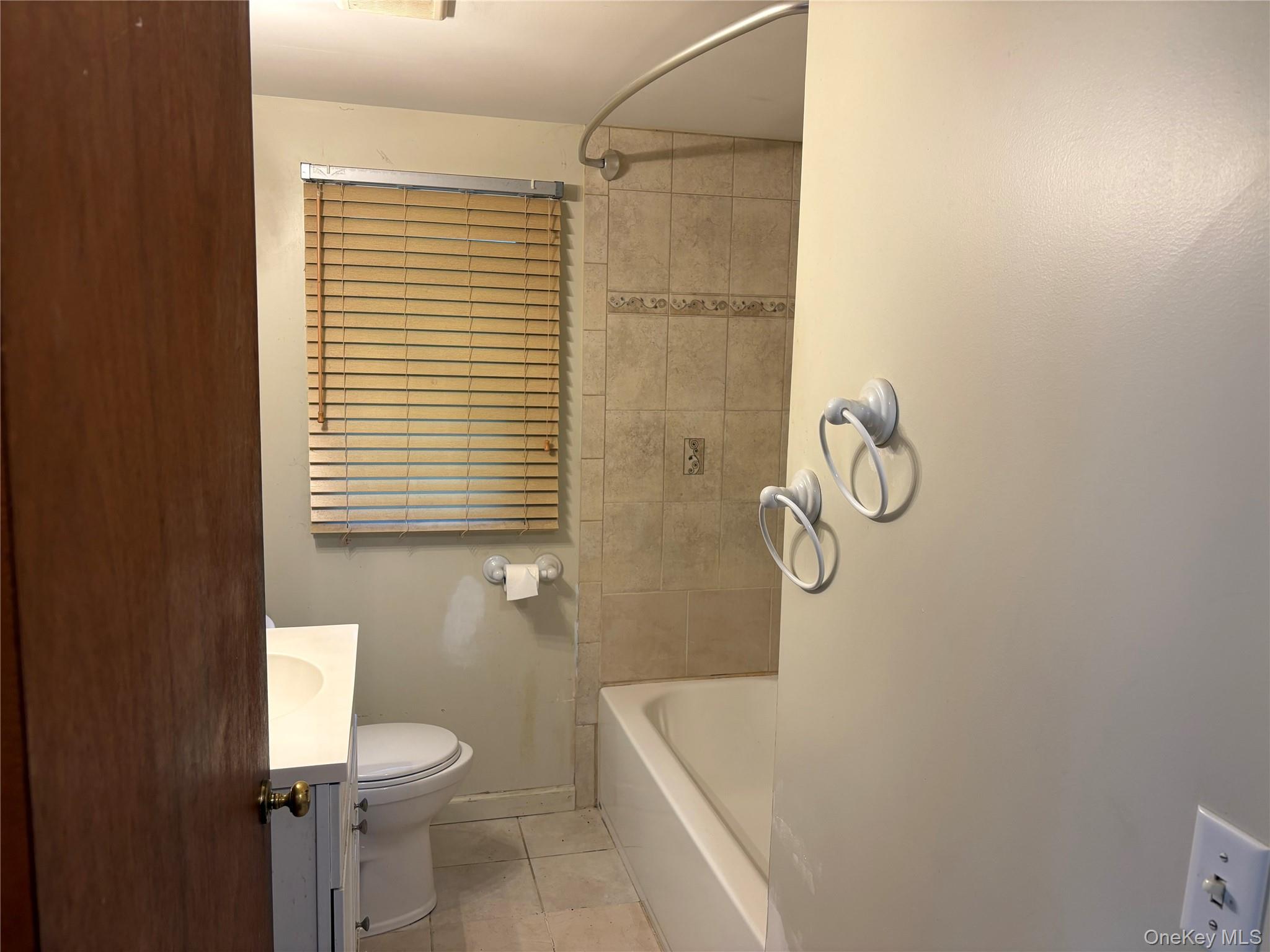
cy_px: 476
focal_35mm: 26
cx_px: 635
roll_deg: -0.8
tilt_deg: -7.8
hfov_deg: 67.3
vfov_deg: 53.1
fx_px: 954
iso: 100
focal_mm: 5.96
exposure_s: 1/60
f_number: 1.6
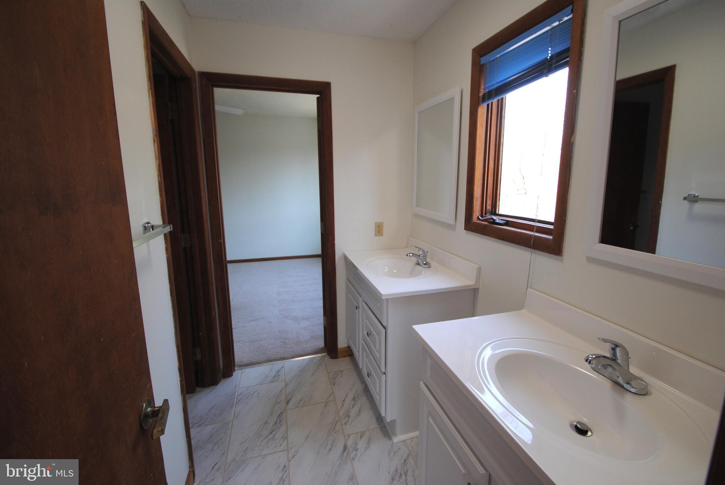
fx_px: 302
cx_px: 362
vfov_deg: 77.5
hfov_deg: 100.3
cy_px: 242
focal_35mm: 15
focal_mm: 10
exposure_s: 1/80
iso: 200
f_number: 4.5
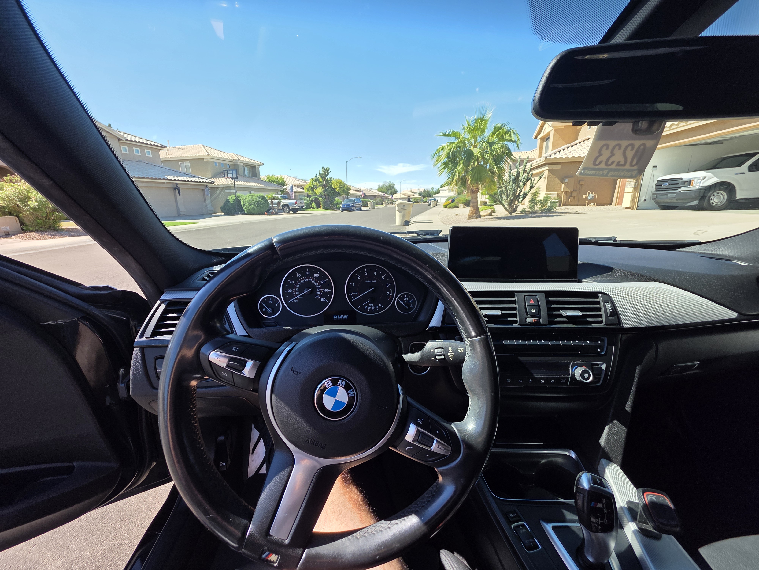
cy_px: 285
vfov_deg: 89.9
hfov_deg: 106.2
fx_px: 285
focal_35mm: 13
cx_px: 380
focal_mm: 2.2
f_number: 1.9
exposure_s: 1/648
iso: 40
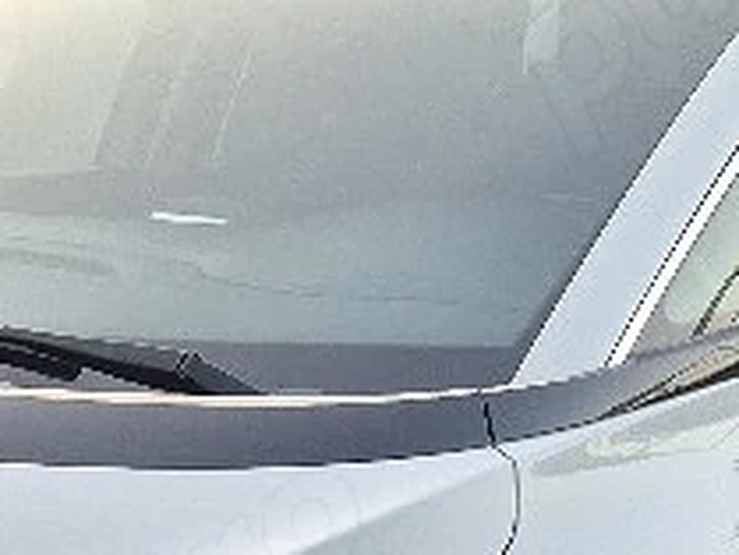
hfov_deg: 17.8
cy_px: 778
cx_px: 216
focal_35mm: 110
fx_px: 2350
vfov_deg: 12.9
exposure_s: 1/182
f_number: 1.8
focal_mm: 5.4
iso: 100
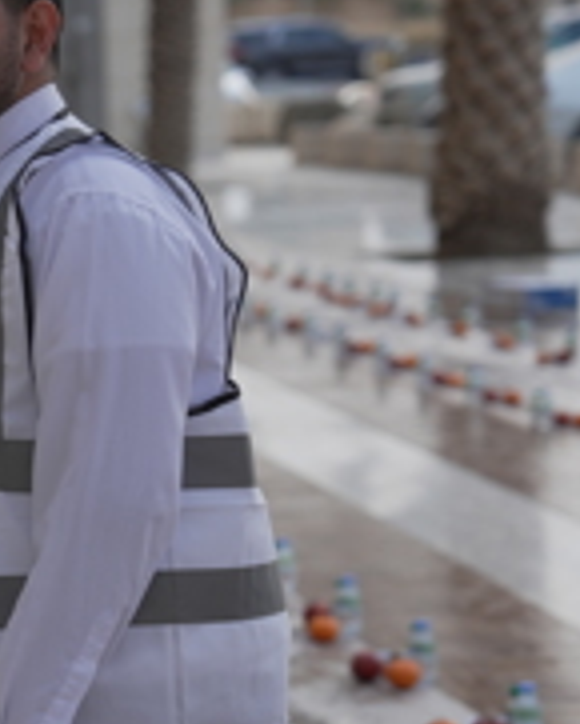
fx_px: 3152
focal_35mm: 147
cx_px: -212
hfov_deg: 10.3
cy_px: 480
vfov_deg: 13.1
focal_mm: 63
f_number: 2.8
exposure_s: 1/200
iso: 160
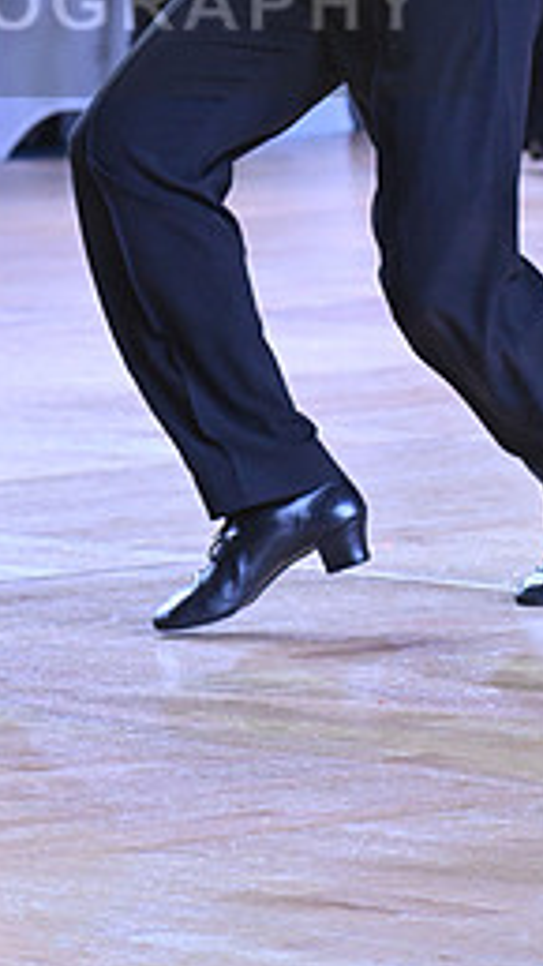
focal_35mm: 354
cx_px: -36
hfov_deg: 3.4
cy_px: -26
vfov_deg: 6.1
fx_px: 9067
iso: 4000
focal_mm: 150
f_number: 8
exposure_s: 1/400
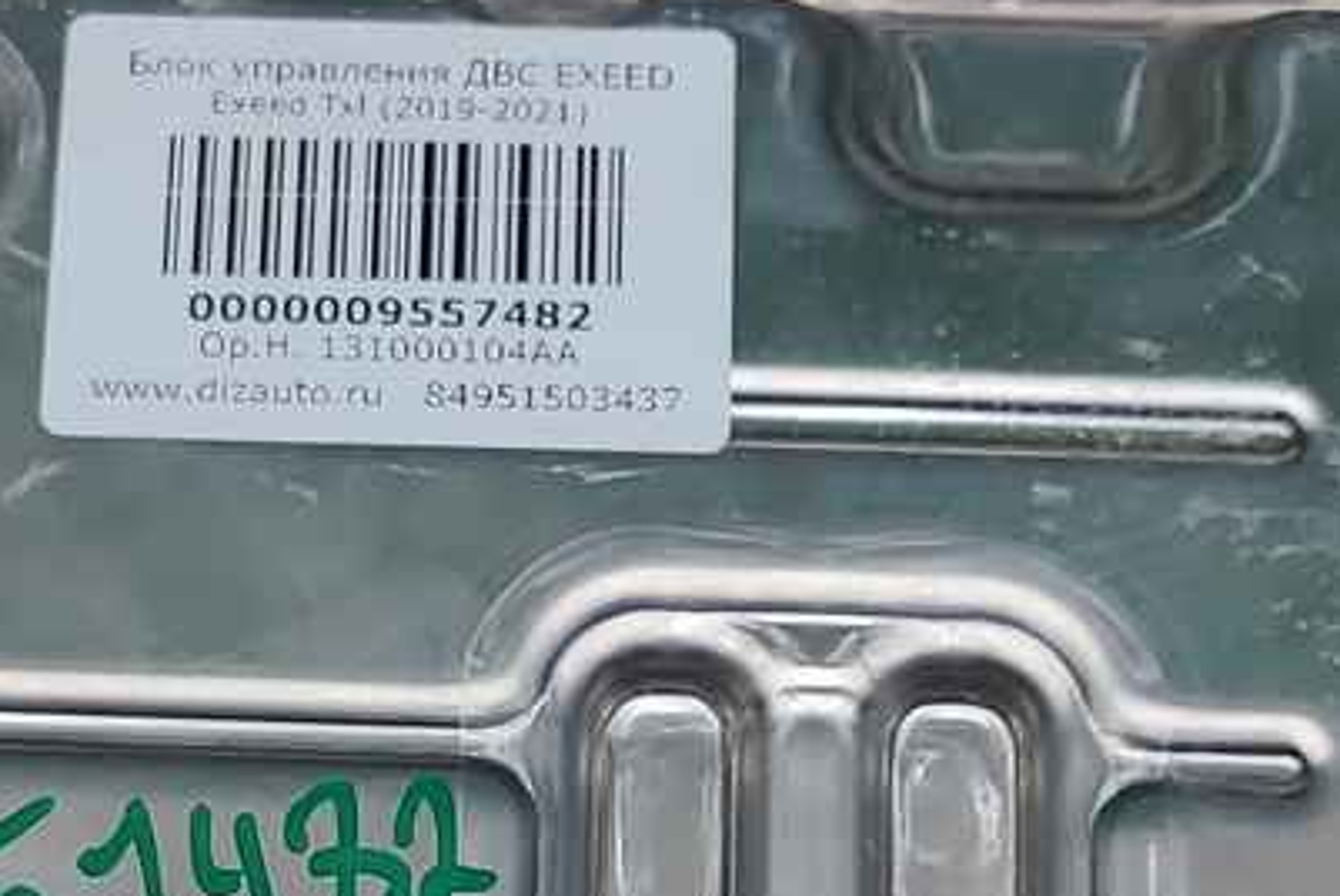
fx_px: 3613
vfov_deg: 13.8
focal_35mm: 97
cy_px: 1013
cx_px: 505
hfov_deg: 21.0
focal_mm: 5.4
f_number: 1.8
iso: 50
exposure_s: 1/100
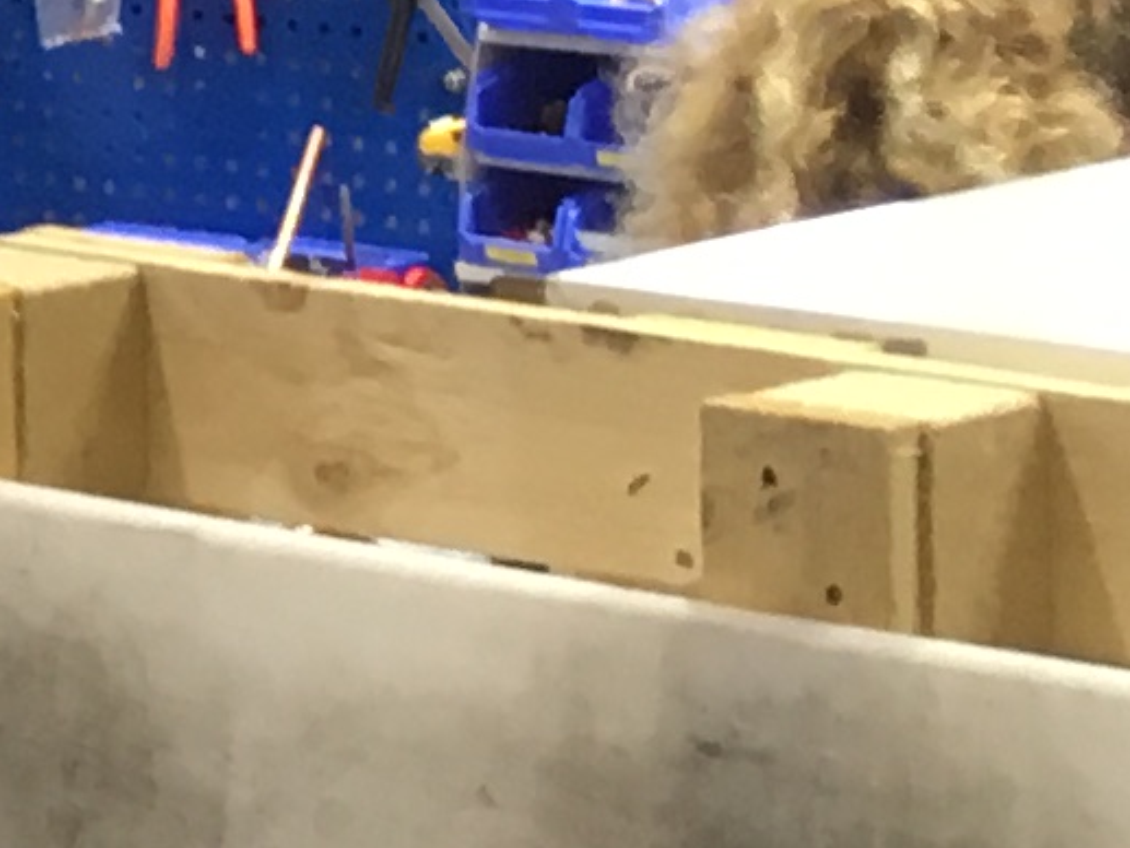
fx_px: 7379
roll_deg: +1.0
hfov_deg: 7.6
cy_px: -372
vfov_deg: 6.5
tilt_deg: -6.1
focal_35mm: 226
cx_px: -2262
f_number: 2.2
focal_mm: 4.15
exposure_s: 1/33
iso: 80
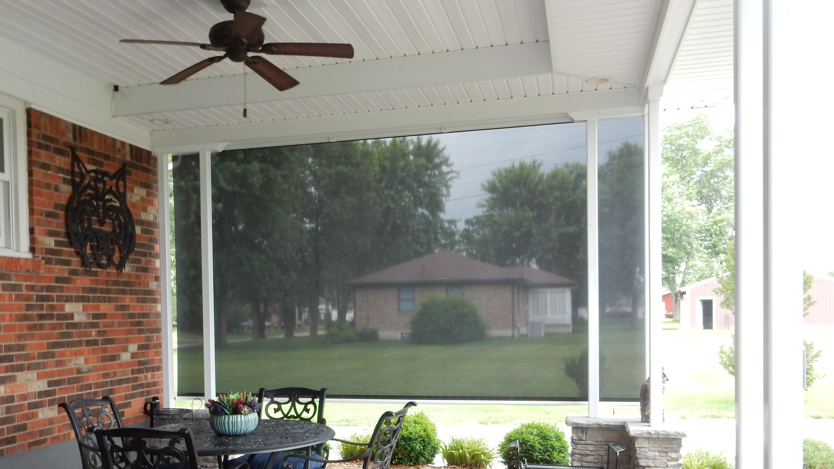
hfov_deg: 56.4
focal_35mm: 35
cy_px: 335
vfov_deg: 33.2
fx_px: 774
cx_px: 350
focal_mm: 4.5
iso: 180
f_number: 3.7
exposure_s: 1/50
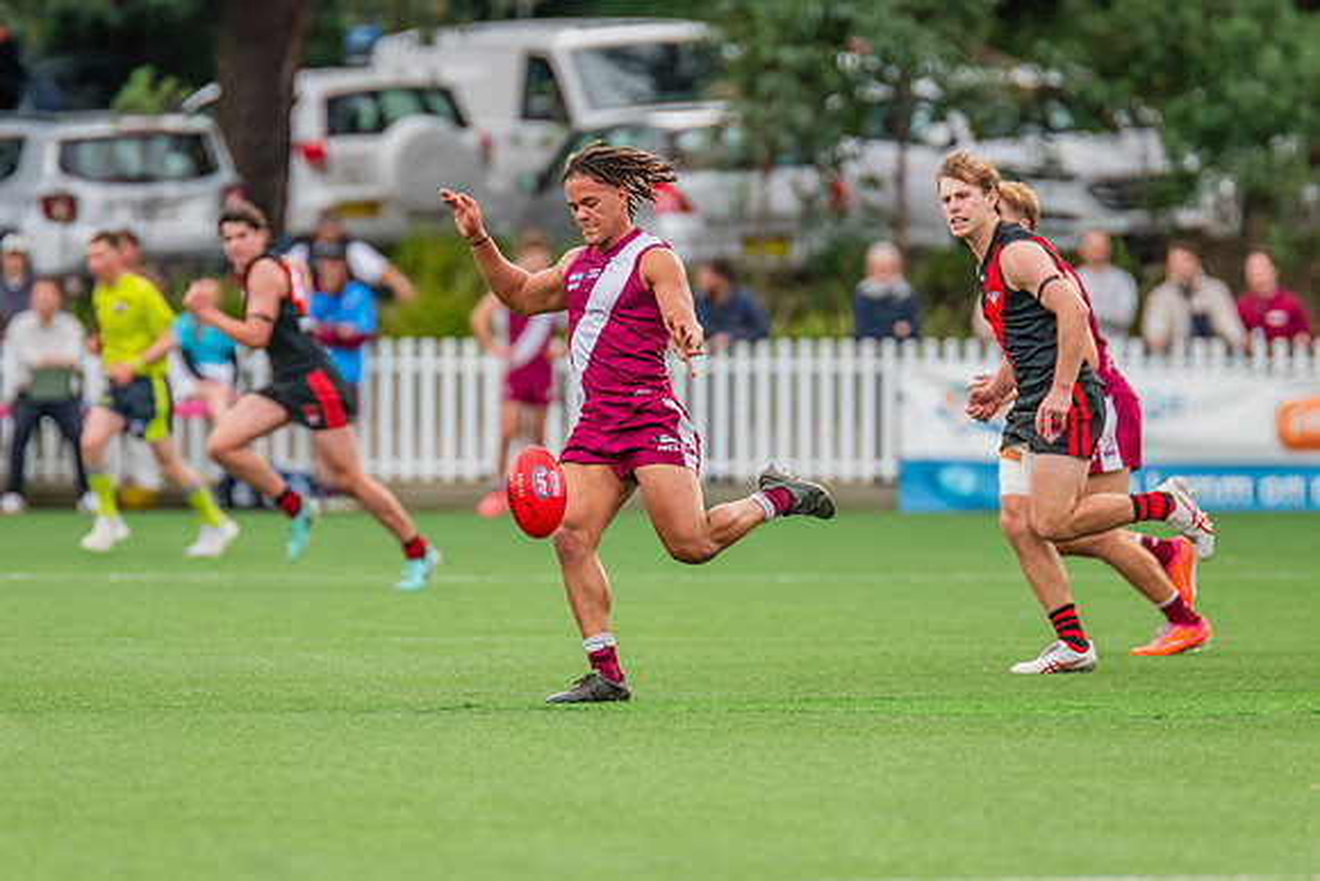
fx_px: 19301
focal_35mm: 526
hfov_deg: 3.9
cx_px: 582
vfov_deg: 2.6
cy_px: 399
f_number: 5
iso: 800
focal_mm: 420
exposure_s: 1/1250
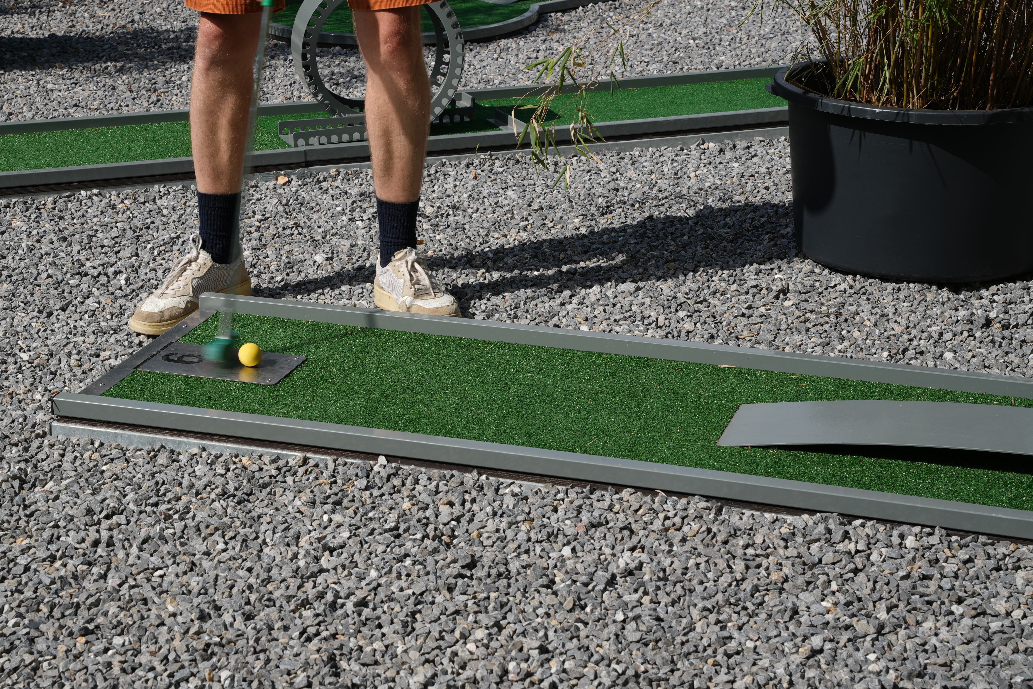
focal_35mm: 80
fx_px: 2295
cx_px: 391
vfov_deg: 17.1
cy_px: 300
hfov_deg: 25.3
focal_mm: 63.8
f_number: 13
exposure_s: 1/100
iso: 50
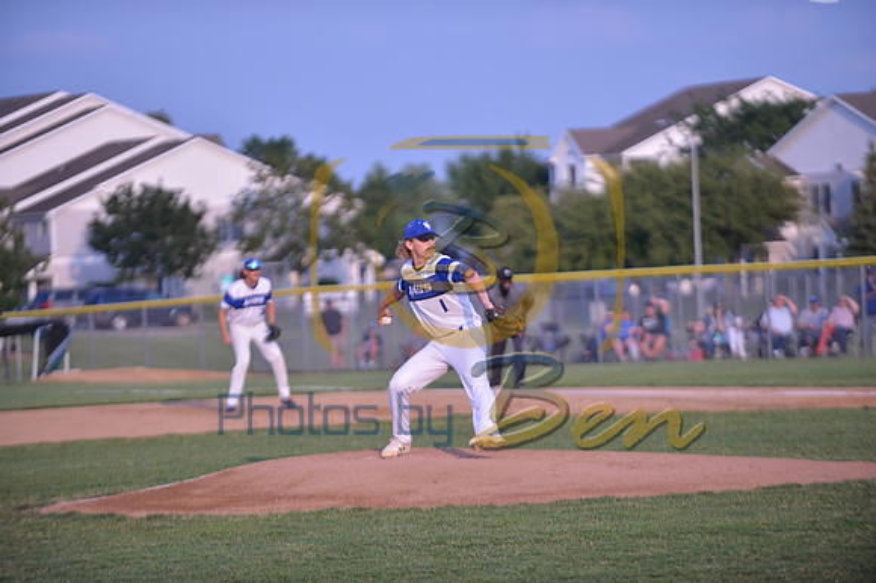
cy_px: 292
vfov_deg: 6.9
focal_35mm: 200
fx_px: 4864
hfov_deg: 10.3
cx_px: 438
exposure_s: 1/1600
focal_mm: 200
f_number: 3.2
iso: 140
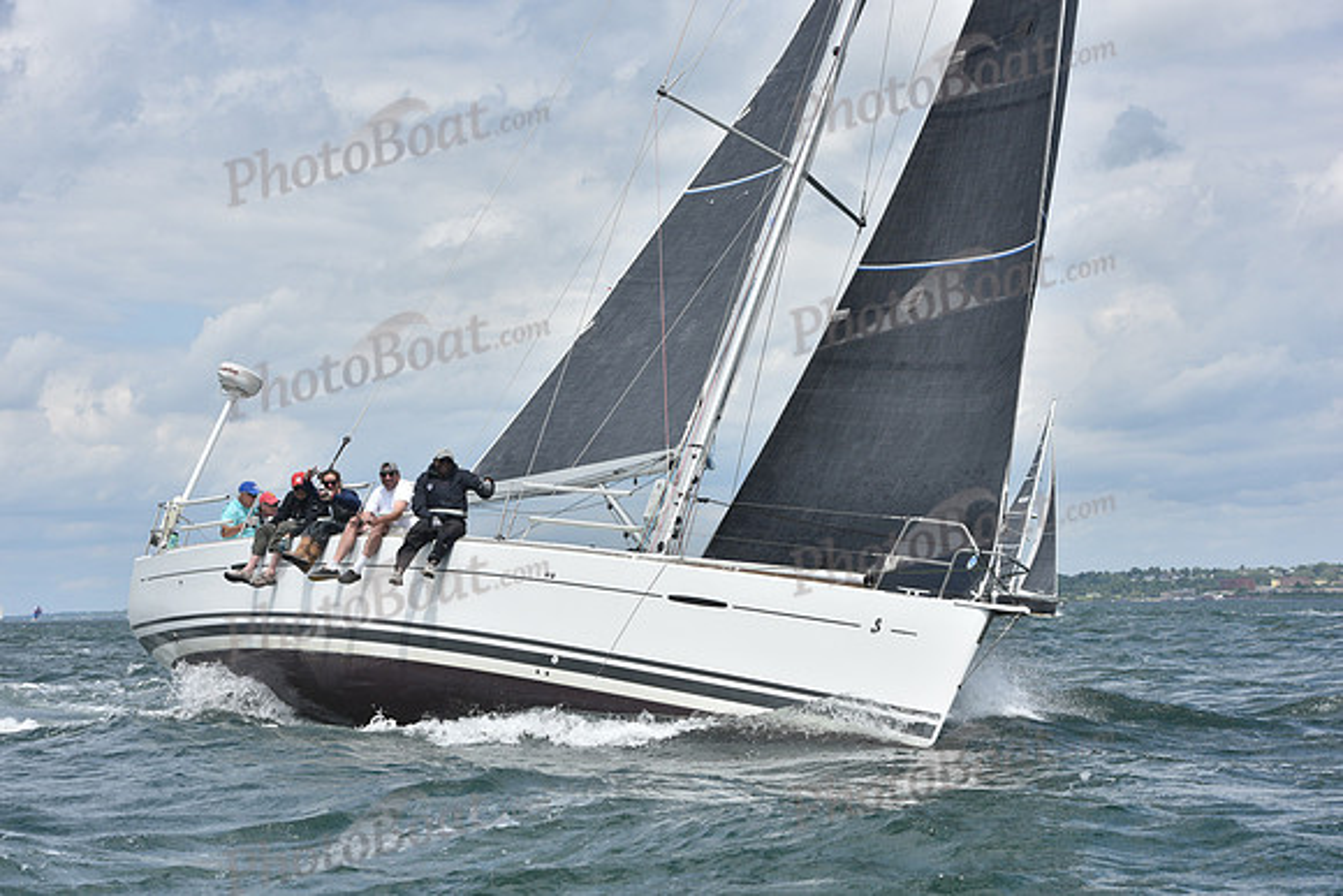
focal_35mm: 78
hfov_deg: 26.0
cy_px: 448
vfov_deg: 17.5
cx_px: 672
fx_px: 2910
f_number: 9
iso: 250
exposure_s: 1/1000
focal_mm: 78
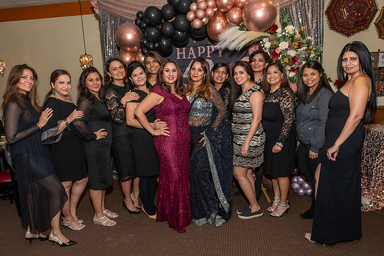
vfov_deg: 48.5
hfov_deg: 68.0
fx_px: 284
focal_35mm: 27
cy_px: 134
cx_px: 183
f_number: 10
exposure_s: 1/250
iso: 1250
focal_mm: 17
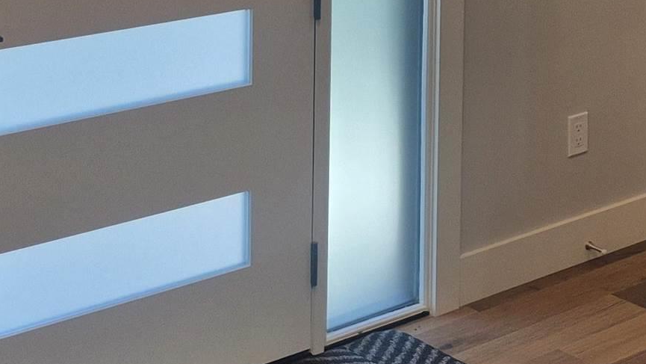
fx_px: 1525
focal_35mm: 89
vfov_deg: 12.6
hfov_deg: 21.5
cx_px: 847
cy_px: -259
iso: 64
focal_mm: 5.4
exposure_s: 1/120
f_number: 1.8
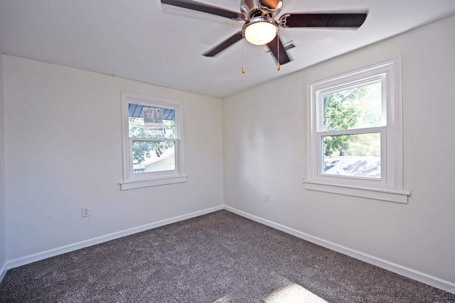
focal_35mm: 15
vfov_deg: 77.3
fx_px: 190
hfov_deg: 100.4
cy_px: 152
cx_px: 232
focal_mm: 14
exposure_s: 1/80
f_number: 4.5
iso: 200
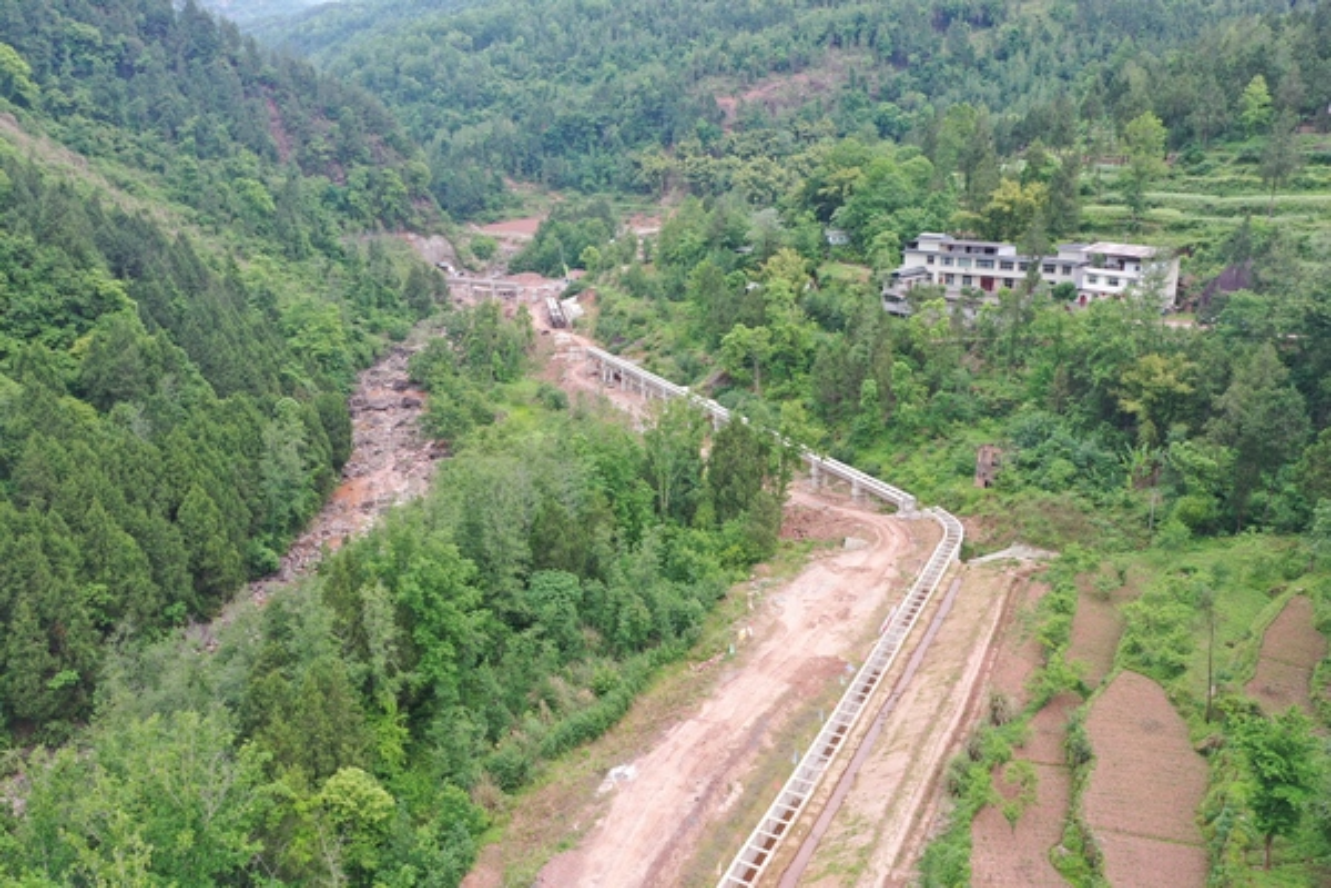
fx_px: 1035
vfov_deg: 46.4
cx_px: 666
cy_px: 444
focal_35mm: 28
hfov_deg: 65.5
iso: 100
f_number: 5
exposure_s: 1/60
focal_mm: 10.26
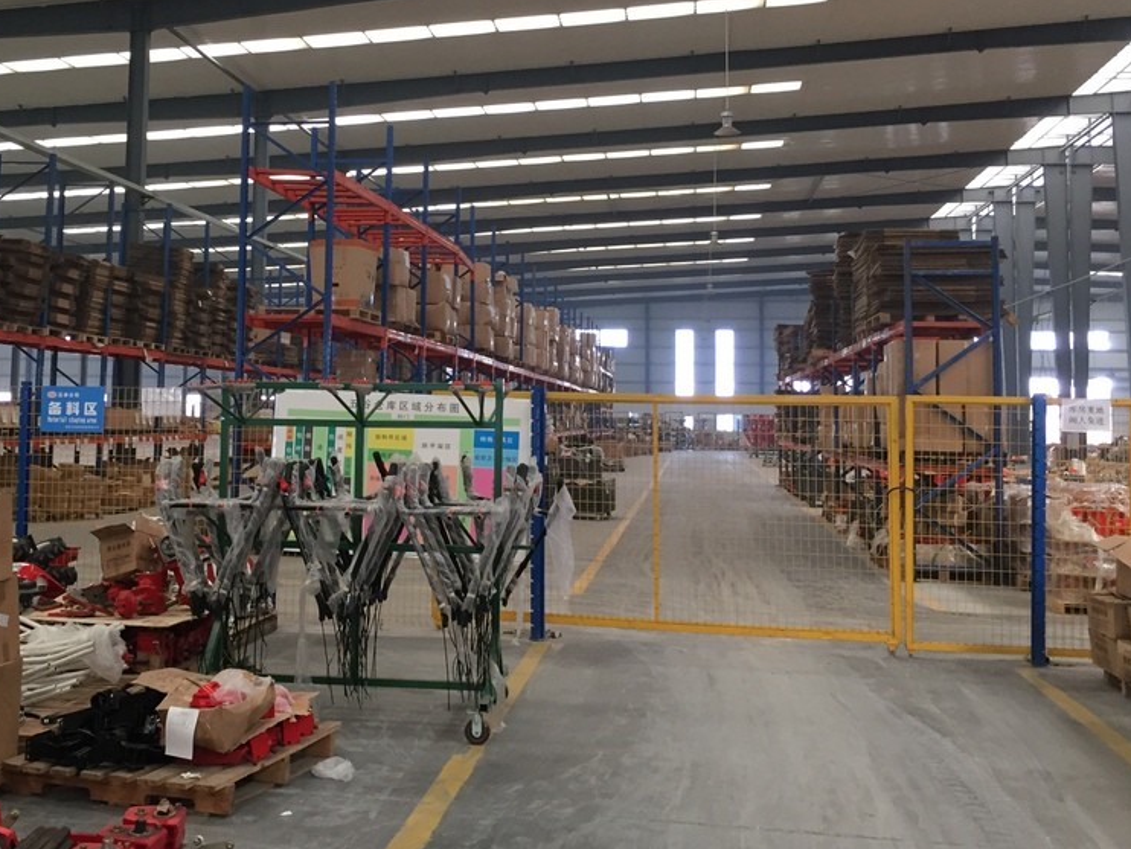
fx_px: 1307
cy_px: 337
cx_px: 442
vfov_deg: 35.8
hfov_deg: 46.5
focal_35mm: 40
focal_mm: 4.15
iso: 64
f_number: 2.2
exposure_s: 1/33
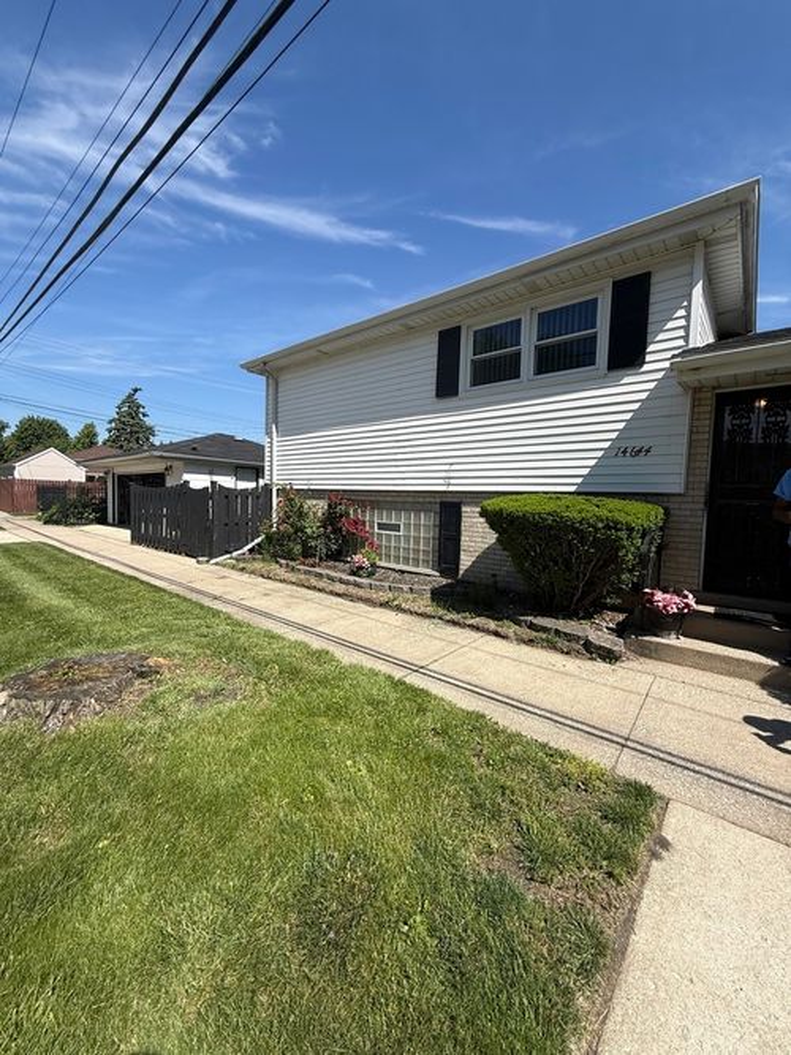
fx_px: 427
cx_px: 396
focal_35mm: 14
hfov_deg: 85.7
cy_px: 528
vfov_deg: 102.1
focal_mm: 2.22
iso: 50
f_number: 2.2
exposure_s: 1/2320
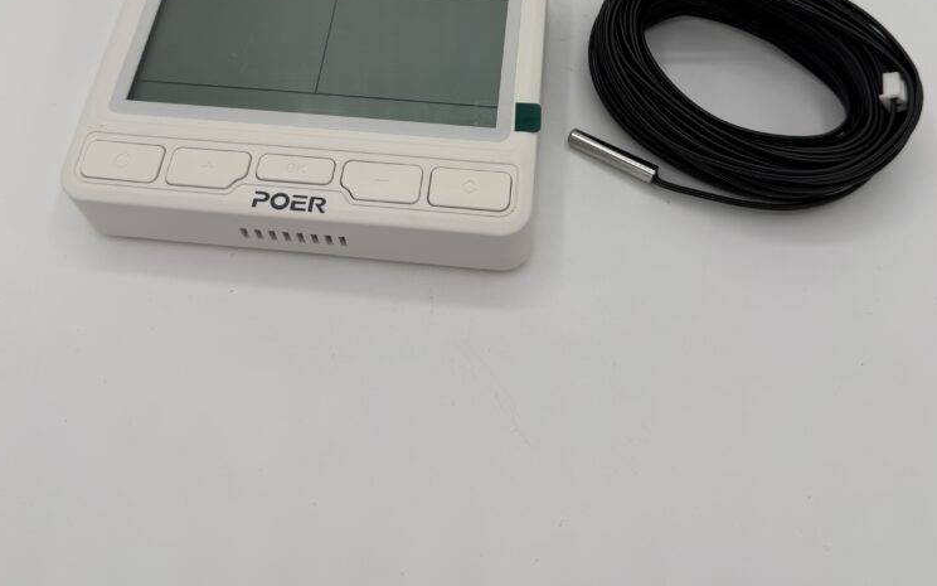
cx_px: 470
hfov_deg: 55.3
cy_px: 3
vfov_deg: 33.3
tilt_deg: -55.7
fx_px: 894
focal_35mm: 35
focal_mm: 6.76
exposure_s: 1/3759
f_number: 1.78
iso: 80
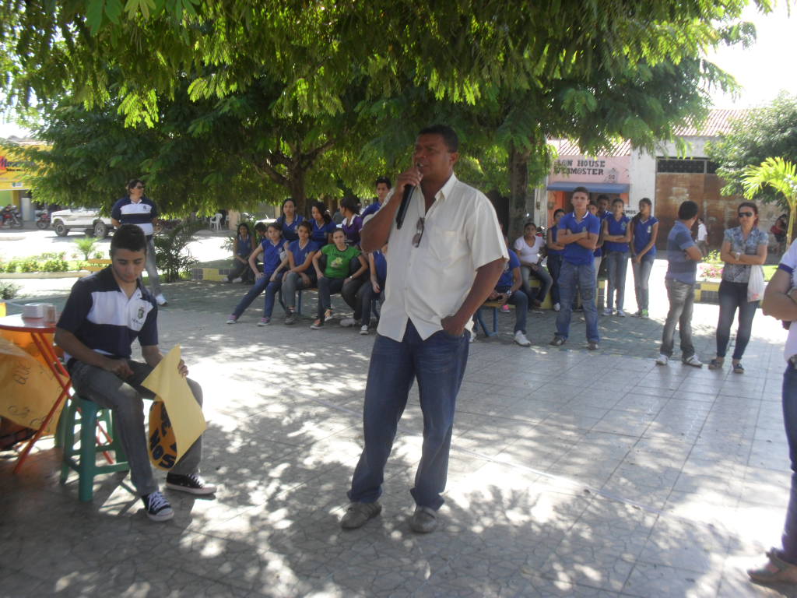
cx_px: 398
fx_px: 806
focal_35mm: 35
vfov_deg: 40.7
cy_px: 299
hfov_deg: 52.6
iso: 100
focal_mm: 6.3
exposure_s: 1/250
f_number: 3.2
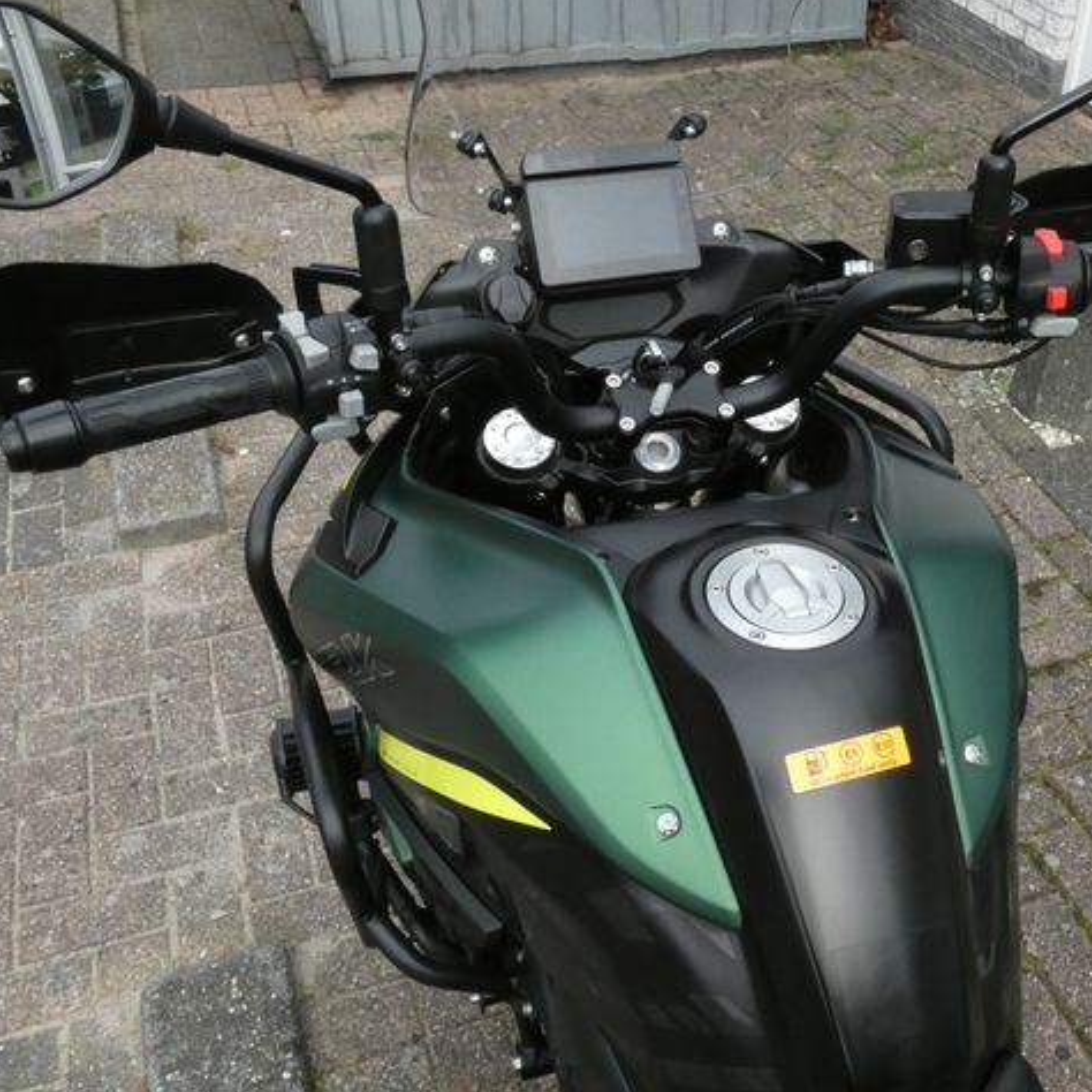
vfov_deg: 44.9
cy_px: 541
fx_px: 1321
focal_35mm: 37
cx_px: 730
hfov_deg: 44.3
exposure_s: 1/800
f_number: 6.3
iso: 800
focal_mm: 5.5
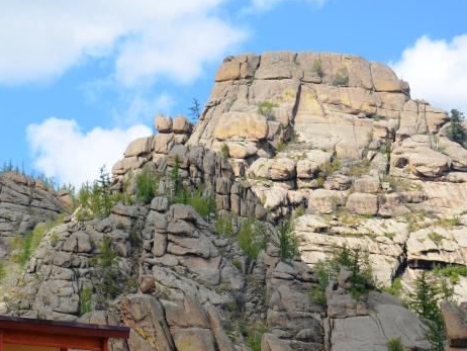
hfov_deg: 12.9
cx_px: 110
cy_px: 258
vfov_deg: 9.7
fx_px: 2065
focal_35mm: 153
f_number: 8
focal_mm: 48
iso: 140
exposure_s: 1/250
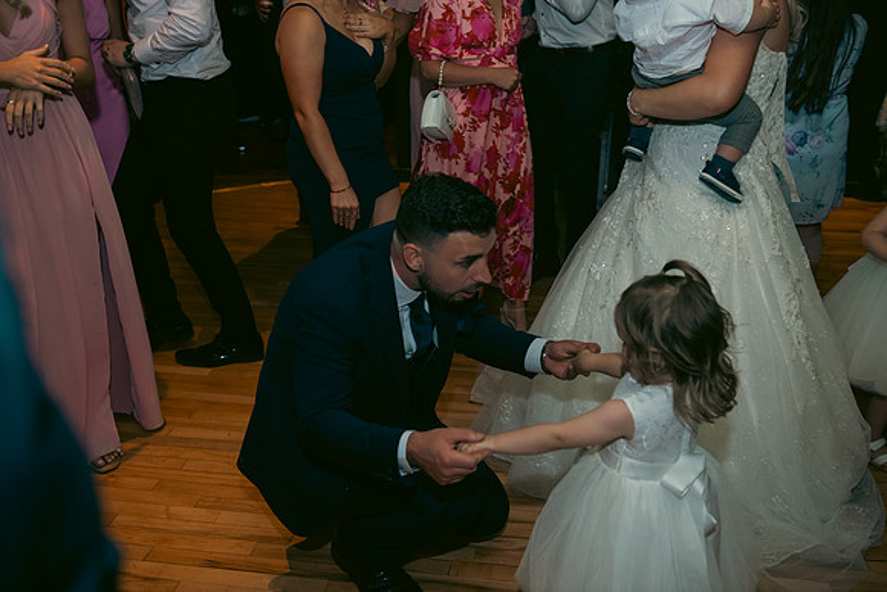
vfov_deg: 36.9
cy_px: 296
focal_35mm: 36
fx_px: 887
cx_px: 444
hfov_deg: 53.1
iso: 640
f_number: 3.5
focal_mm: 36
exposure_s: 1/160
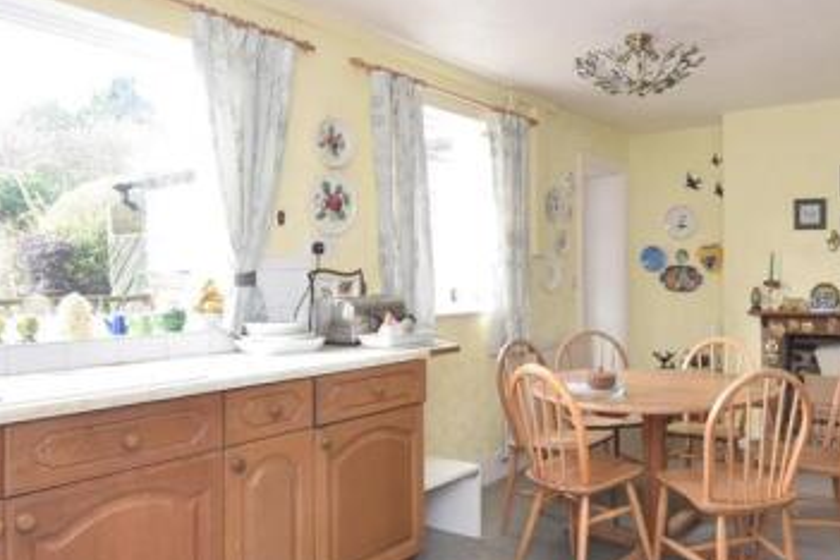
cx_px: 572
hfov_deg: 63.5
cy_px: 274
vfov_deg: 46.4
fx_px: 653
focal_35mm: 28
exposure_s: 1/25
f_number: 9
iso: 500
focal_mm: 10
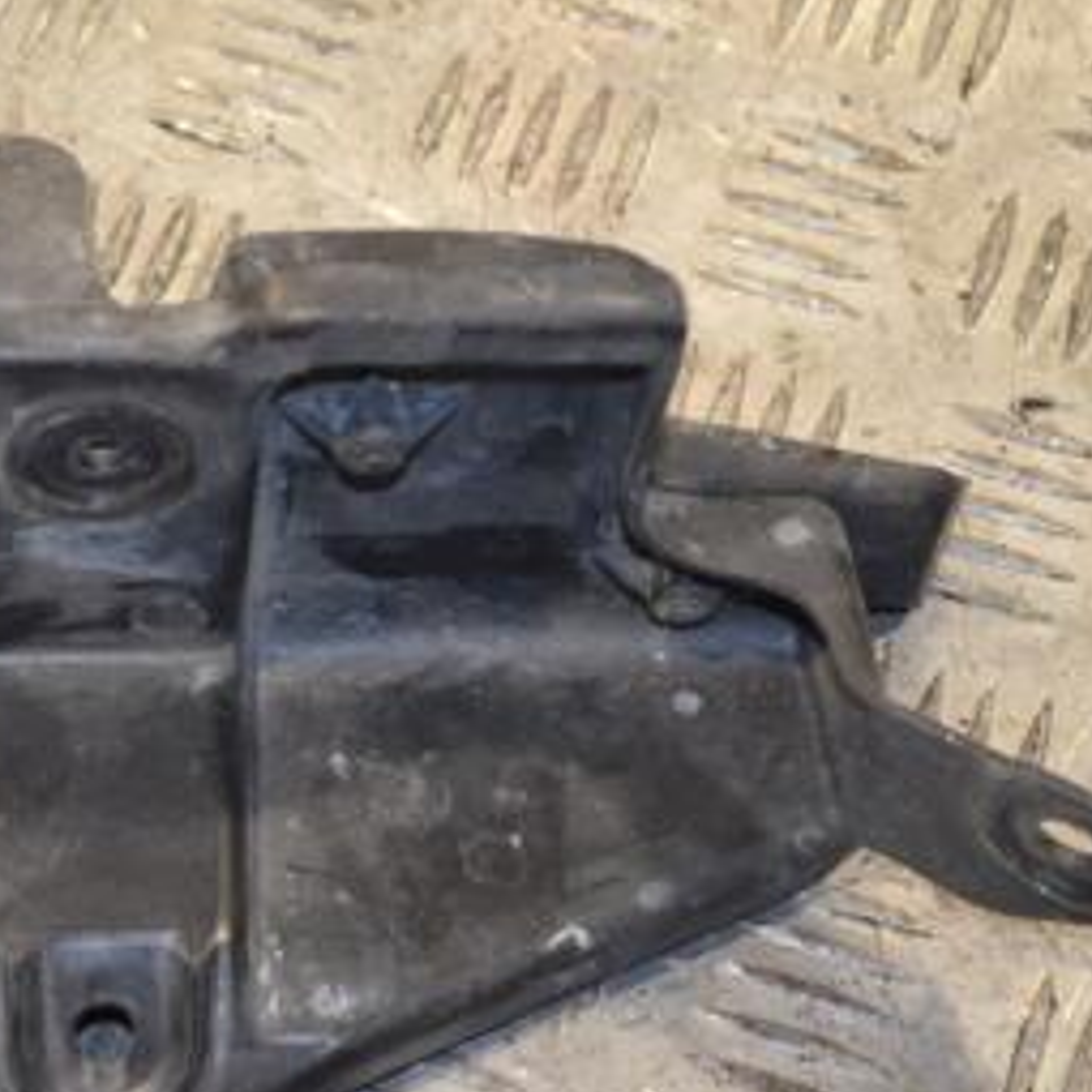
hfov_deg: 12.8
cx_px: -4
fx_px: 4818
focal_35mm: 135
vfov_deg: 12.9
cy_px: 608
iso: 400
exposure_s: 1/60
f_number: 5.3
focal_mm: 45
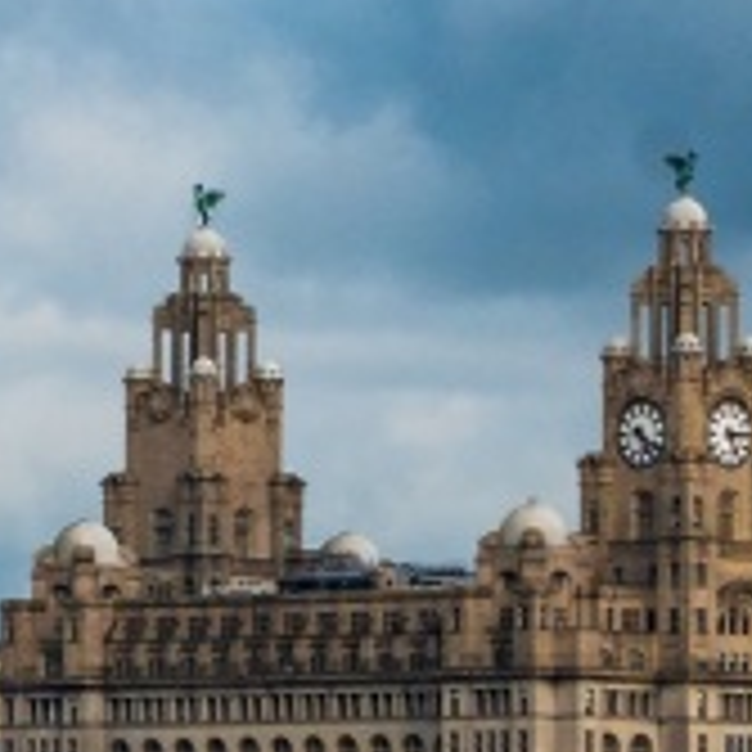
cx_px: -1398
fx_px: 11969
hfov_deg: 3.5
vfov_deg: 3.6
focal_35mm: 487
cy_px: 414
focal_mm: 62
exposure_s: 1/1000
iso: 200
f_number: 9
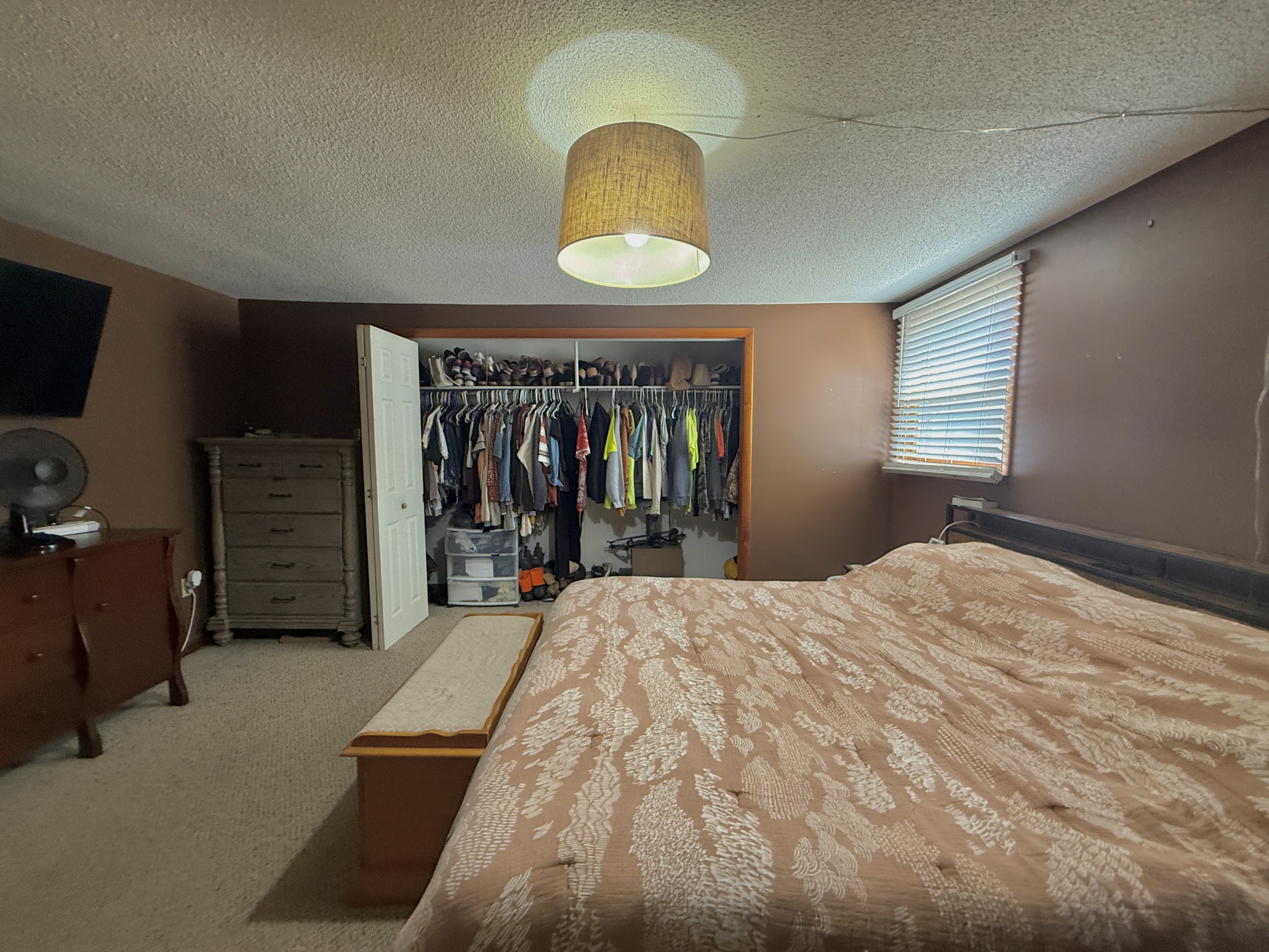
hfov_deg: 102.1
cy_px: 476
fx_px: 513
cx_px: 634
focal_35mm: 14
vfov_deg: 85.7
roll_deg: -2.0
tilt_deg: -4.2
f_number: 2.2
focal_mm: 2.22
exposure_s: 1/60
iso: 250
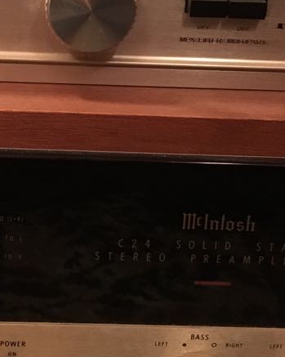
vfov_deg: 22.9
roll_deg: -1.4
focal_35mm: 83
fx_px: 876
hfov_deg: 18.4
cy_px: 113
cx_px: 78
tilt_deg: -18.6
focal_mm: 4.15
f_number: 2.2
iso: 500
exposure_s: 1/15
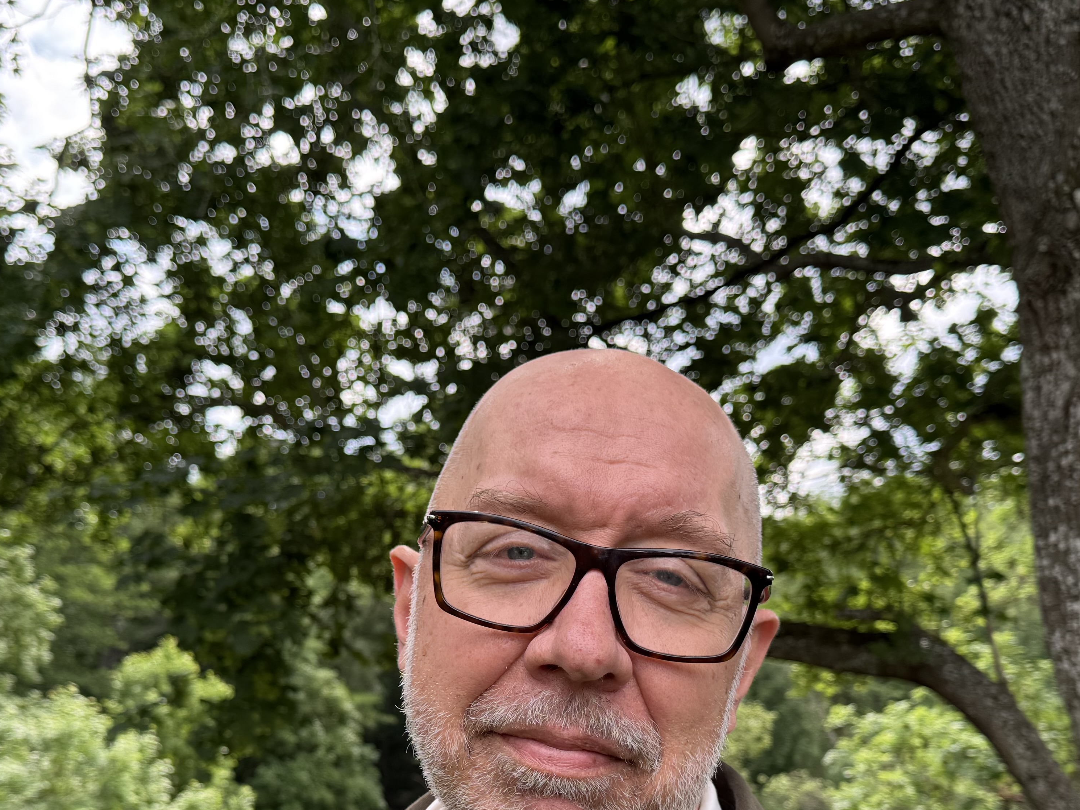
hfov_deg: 41.2
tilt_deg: -2.2
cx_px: 471
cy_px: 694
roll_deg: -1.3
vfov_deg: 30.4
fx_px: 1435
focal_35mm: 46
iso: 100
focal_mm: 6.76
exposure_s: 1/931
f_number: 1.78
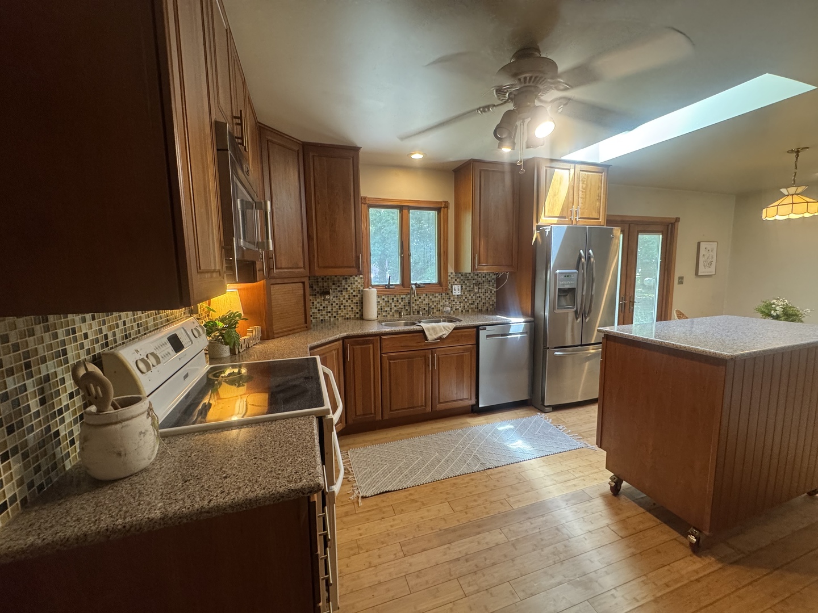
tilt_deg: -7.4
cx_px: 409
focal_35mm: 14
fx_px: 331
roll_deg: +0.4
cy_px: 306
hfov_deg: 102.1
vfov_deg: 85.7
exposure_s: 1/60
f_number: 2.2
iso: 320
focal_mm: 2.22
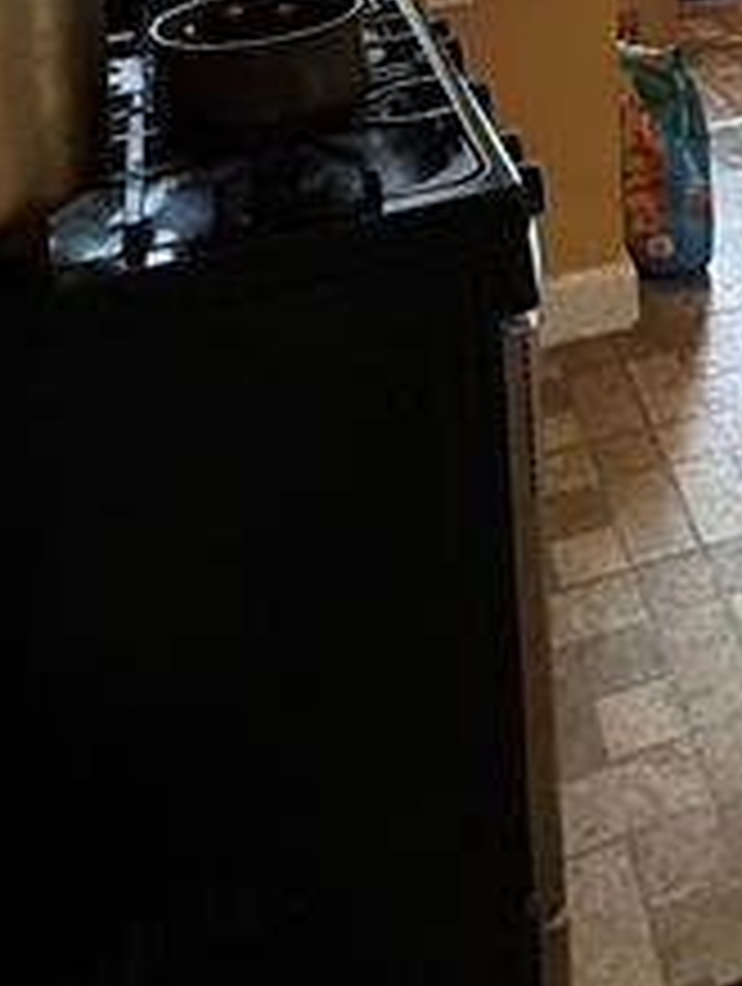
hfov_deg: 26.5
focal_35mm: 49
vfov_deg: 31.1
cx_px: 890
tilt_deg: -6.1
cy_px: -266
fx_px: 1396
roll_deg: -0.3
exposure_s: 1/60
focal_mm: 2.22
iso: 400
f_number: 2.2
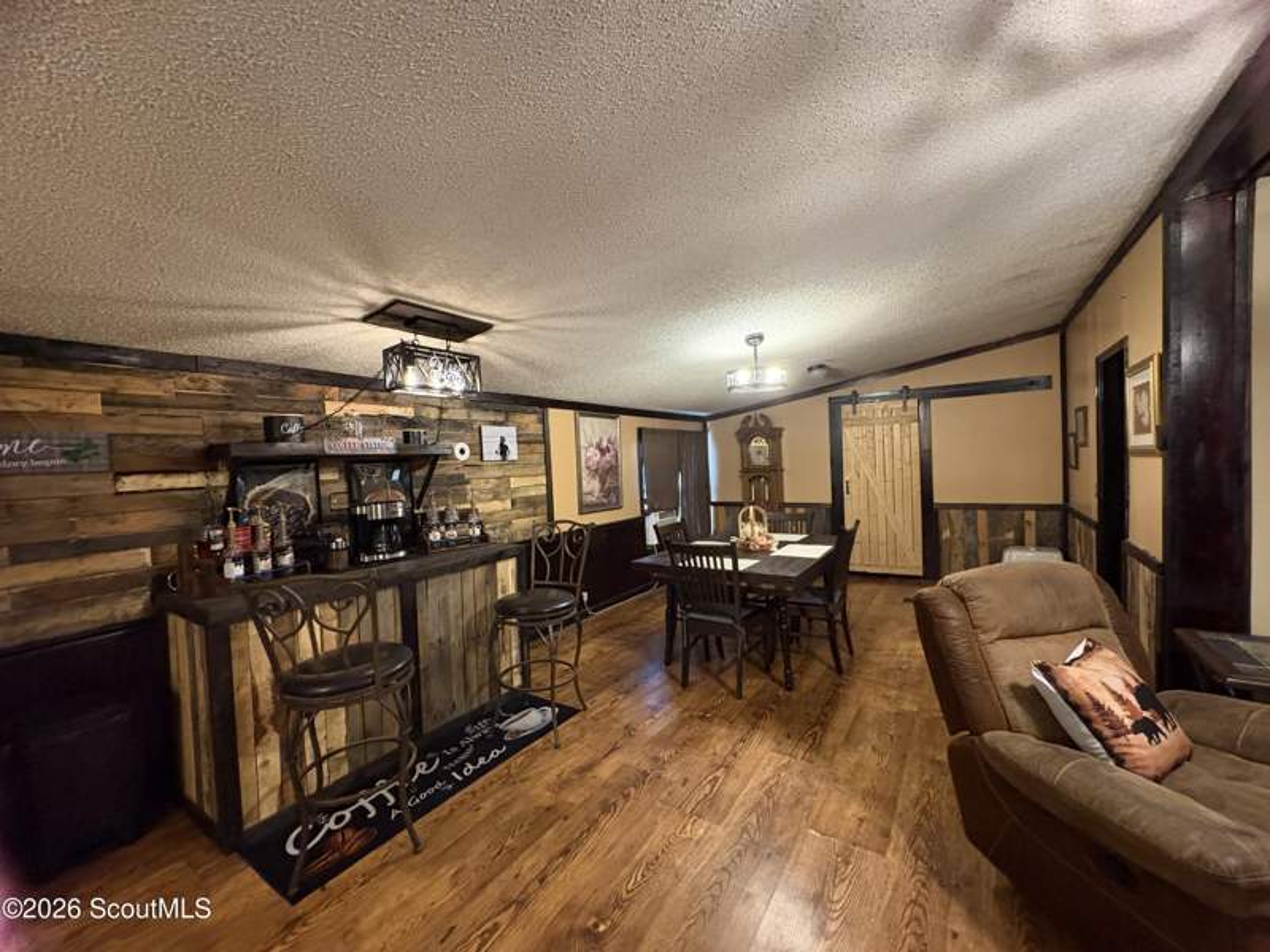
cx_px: 635
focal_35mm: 14
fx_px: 514
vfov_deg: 85.7
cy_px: 476
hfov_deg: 102.1
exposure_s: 1/60
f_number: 2.2
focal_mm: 2.22
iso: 1000
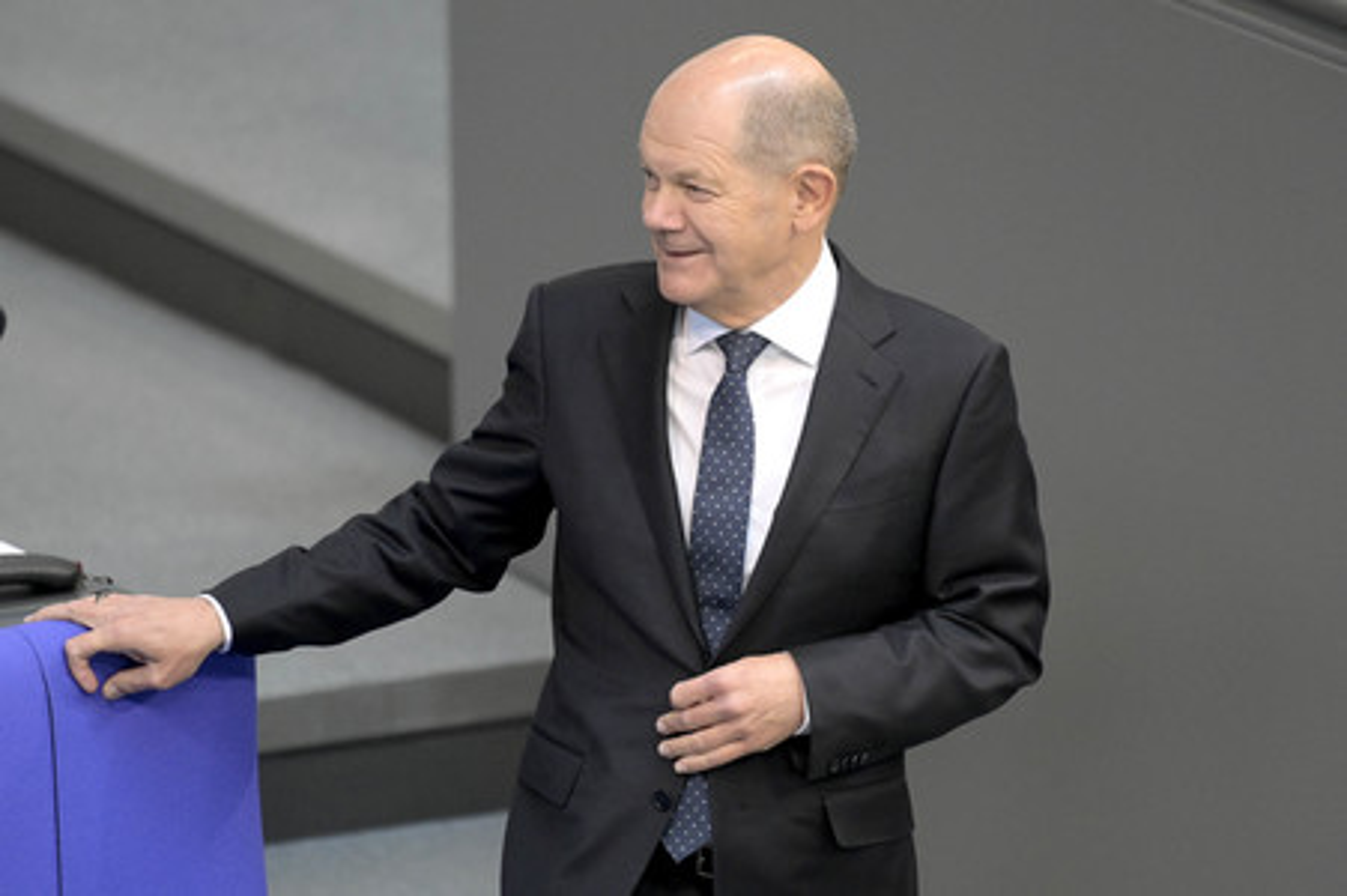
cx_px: 674
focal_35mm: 450
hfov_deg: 4.6
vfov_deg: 3.1
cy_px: 448
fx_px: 16825
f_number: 5.6
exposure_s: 1/320
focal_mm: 450
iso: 10000
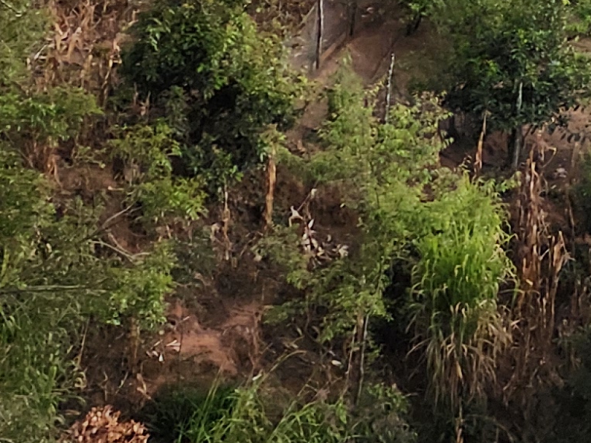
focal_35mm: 121
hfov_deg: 13.2
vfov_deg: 10.7
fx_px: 2066
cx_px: 1317
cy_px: -581
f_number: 1.8
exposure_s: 1/120
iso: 250
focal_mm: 5.54
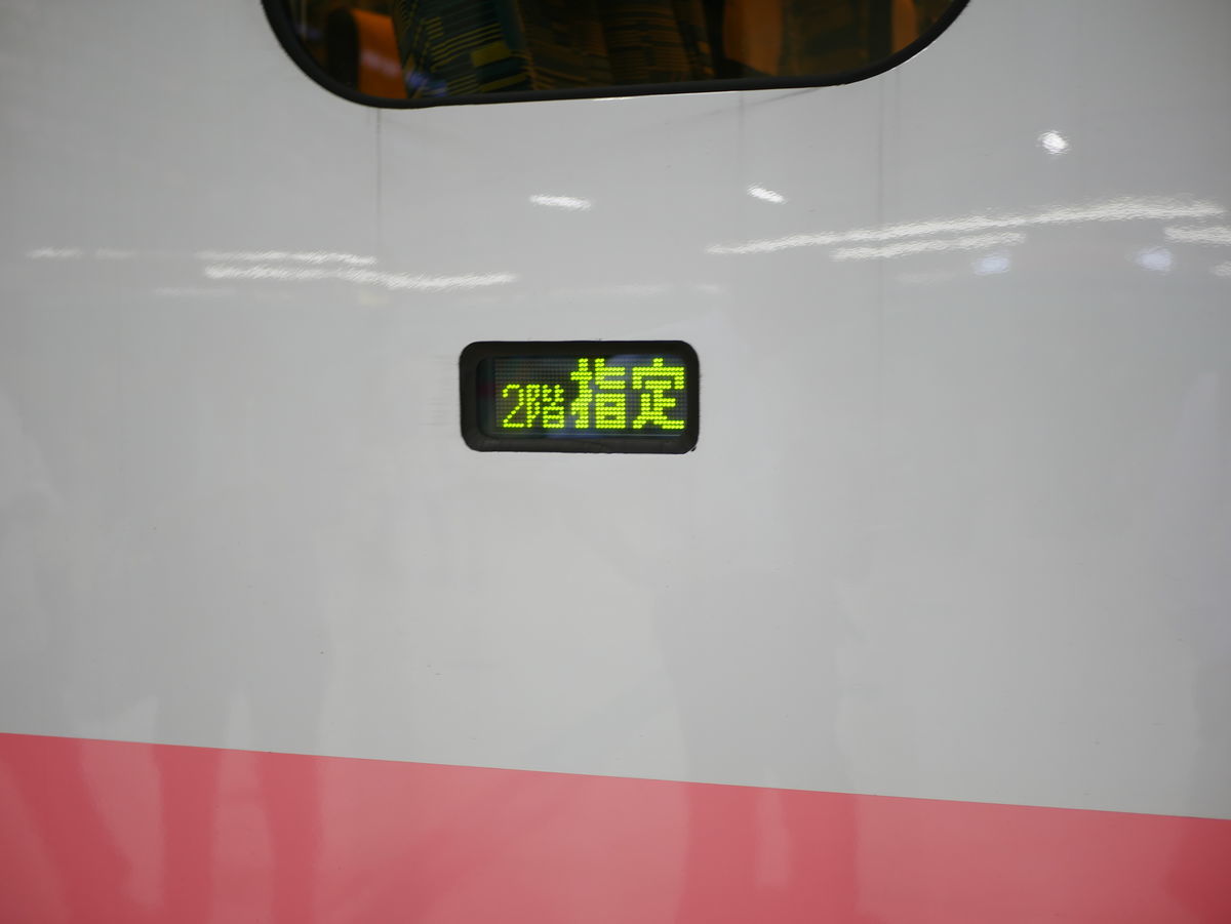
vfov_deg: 29.1
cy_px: 462
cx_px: 616
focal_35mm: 50
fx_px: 1779
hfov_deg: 38.2
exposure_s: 1/60
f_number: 1.7
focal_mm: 25
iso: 200
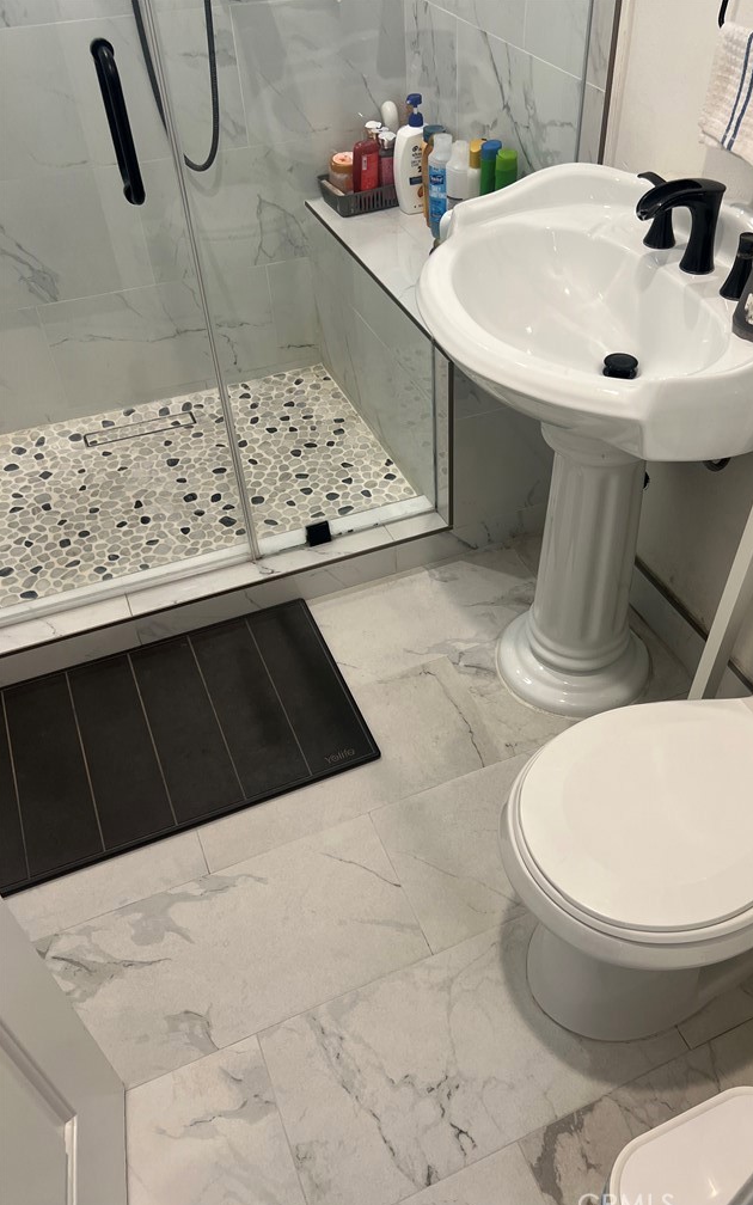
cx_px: 458
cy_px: 610
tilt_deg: -42.6
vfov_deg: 66.5
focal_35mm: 28
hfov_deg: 44.3
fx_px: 919
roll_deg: -0.2
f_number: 1.5
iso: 80
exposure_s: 1/60
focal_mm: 5.7
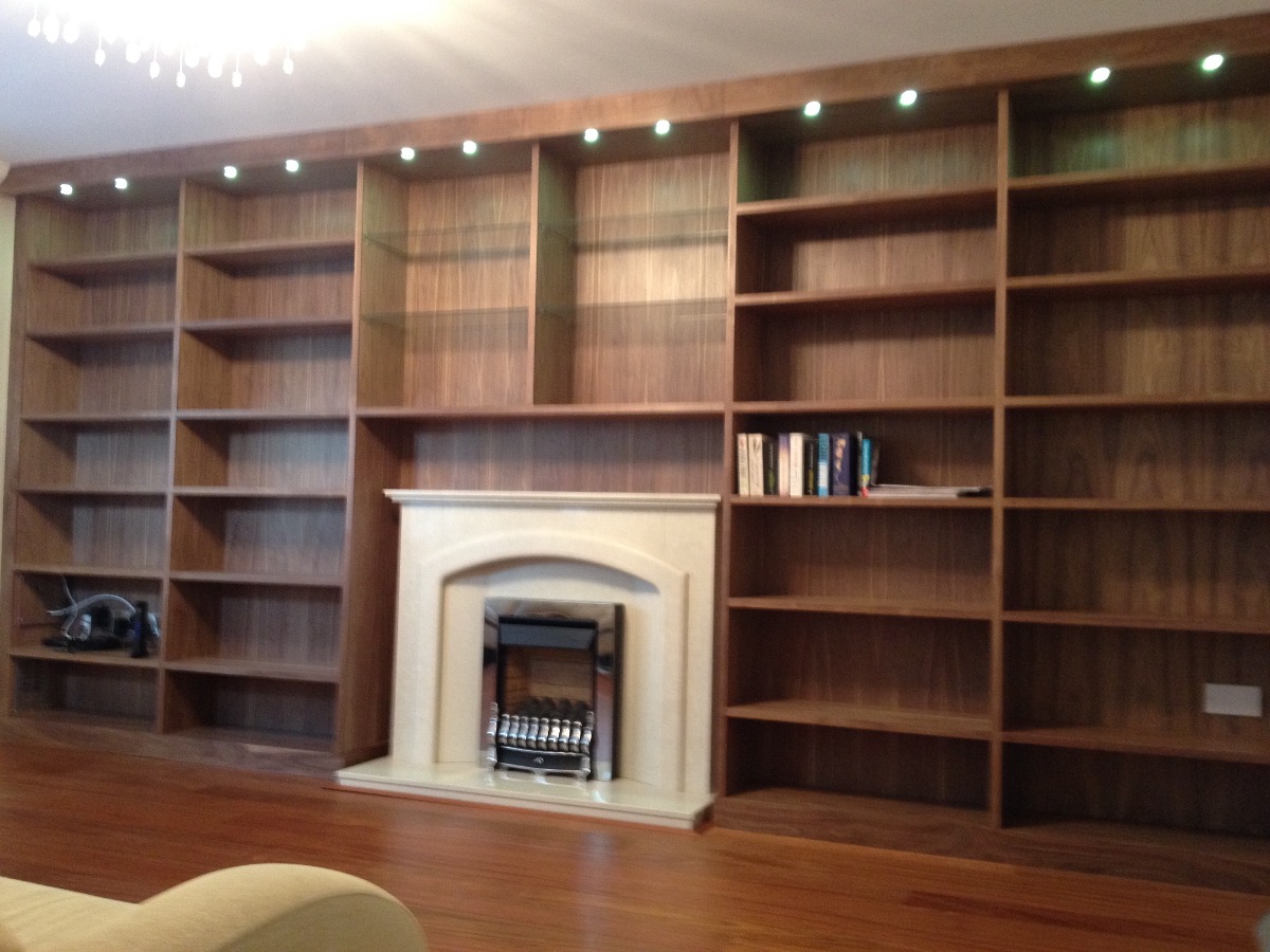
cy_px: 476
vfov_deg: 40.7
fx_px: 1284
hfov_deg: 52.6
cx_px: 635
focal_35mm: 35
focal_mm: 4.28
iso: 250
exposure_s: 1/20
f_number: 2.4
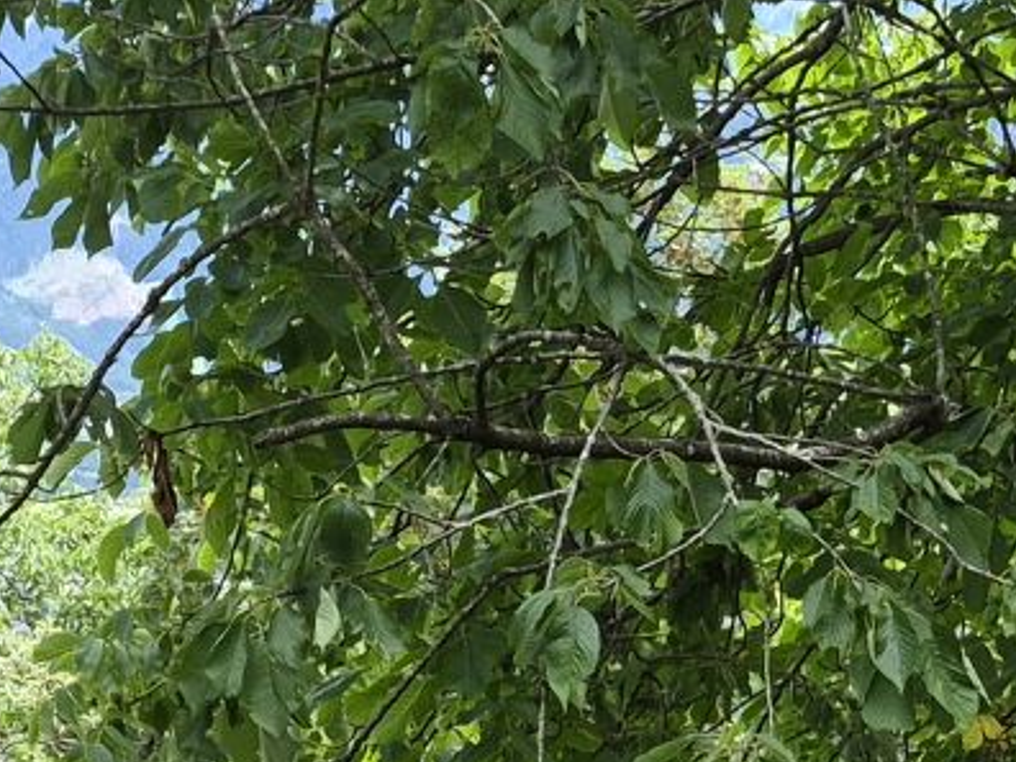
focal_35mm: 119
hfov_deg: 16.3
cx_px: 944
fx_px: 3493
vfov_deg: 11.0
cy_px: 1637
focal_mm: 5.4
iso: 80
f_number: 1.8
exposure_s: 1/702
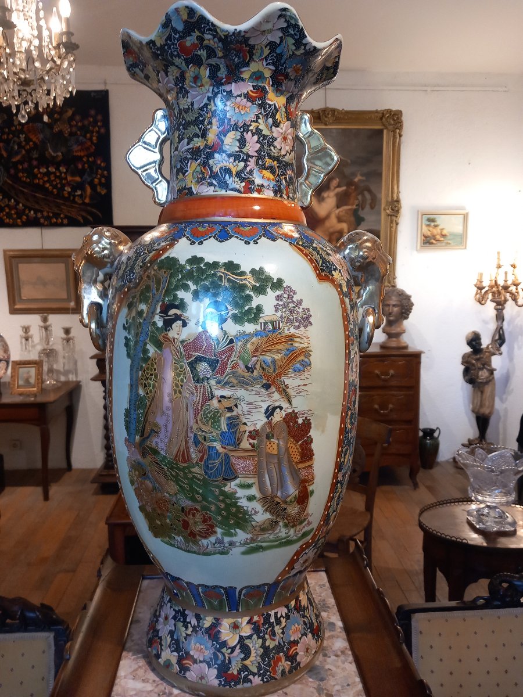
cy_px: 348
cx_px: 262
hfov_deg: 51.4
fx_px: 544
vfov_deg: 65.3
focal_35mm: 27
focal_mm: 4
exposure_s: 1/50
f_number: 1.8
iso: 125
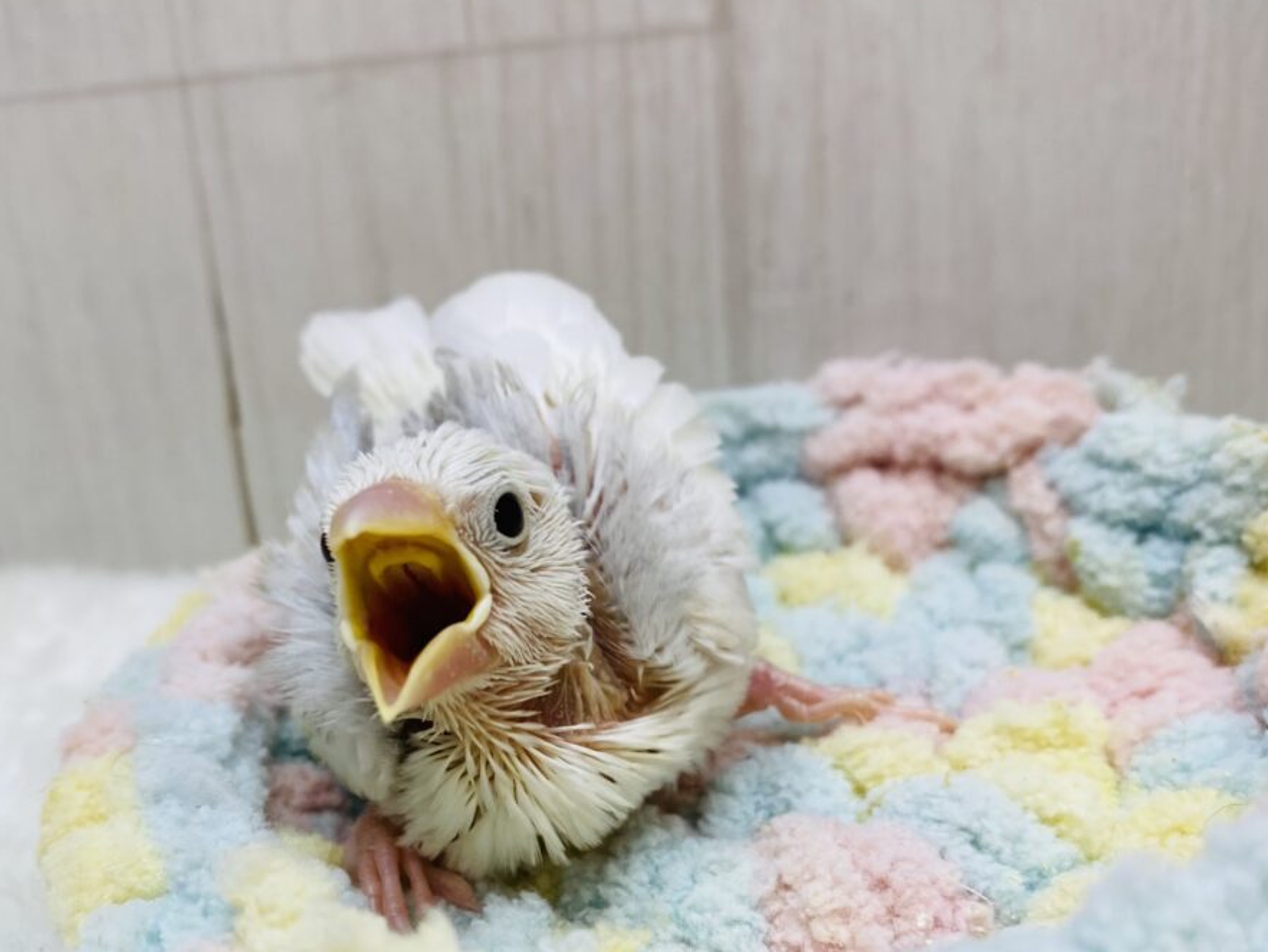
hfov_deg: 53.8
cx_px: 546
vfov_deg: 41.4
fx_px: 1246
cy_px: 611
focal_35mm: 34
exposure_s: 1/100
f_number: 1.8
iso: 64
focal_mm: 4.25
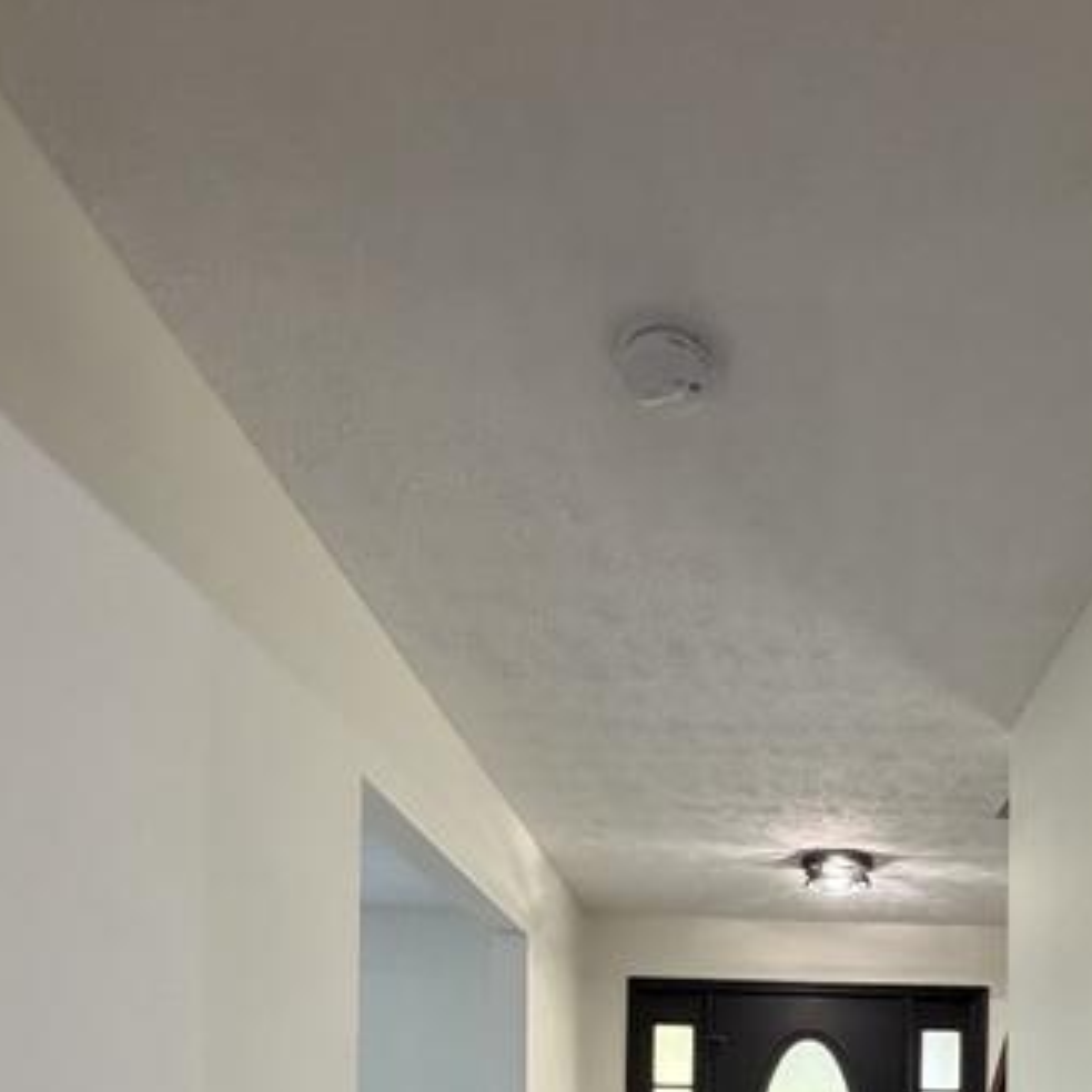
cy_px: 1165
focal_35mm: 29
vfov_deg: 44.3
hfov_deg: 53.1
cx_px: 822
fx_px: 1035
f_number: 2.2
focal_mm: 2.22
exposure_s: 1/60
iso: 320
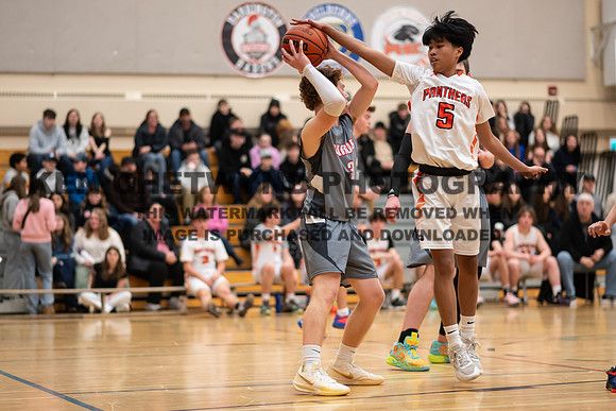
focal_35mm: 102
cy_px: 205
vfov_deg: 13.4
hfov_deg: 19.9
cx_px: 322
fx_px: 1752
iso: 2500
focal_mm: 85
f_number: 1.8
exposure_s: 1/1000
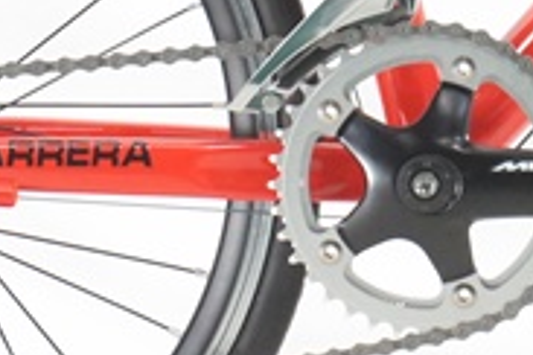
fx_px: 6017
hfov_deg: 5.1
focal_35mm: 406
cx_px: 591
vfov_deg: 3.4
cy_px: -143
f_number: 10
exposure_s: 1/30
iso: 1600
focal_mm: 55
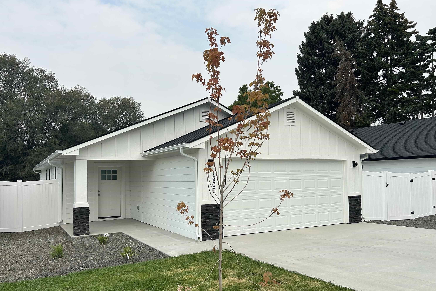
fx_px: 339
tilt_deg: +0.8
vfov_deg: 46.2
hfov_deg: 65.5
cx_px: 211
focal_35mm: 28
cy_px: 168
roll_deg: +0.3
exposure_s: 1/4444
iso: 50
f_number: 1.5
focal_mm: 5.7
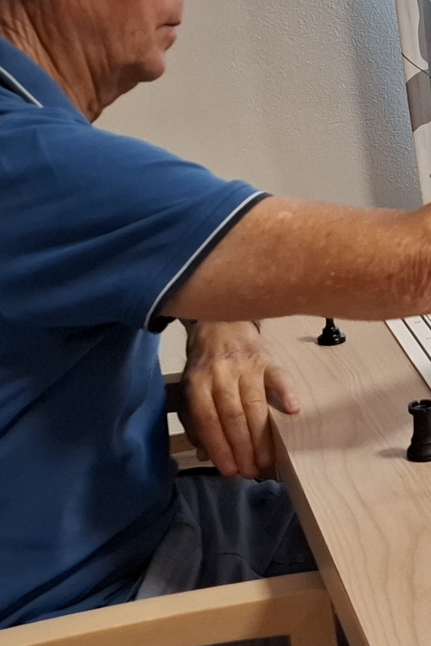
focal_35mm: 84
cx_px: 830
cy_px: 340
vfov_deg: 24.2
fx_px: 1508
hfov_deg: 14.0
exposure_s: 1/50
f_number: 1.8
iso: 250
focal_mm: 5.54
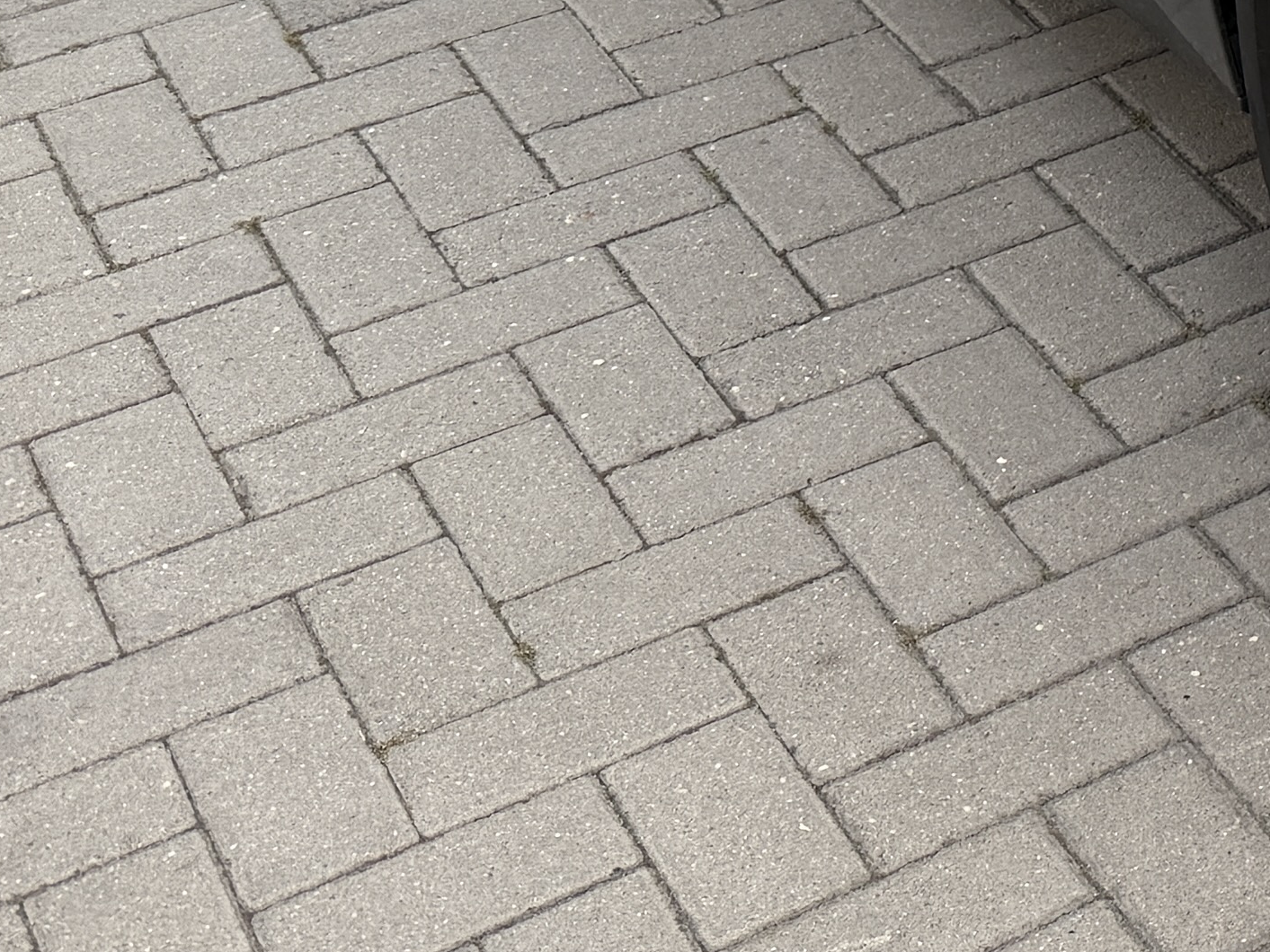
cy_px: -696
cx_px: 2129
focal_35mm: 97
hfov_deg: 17.3
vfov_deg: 13.8
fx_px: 3559
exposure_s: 1/329
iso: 100
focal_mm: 6.76
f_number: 1.78
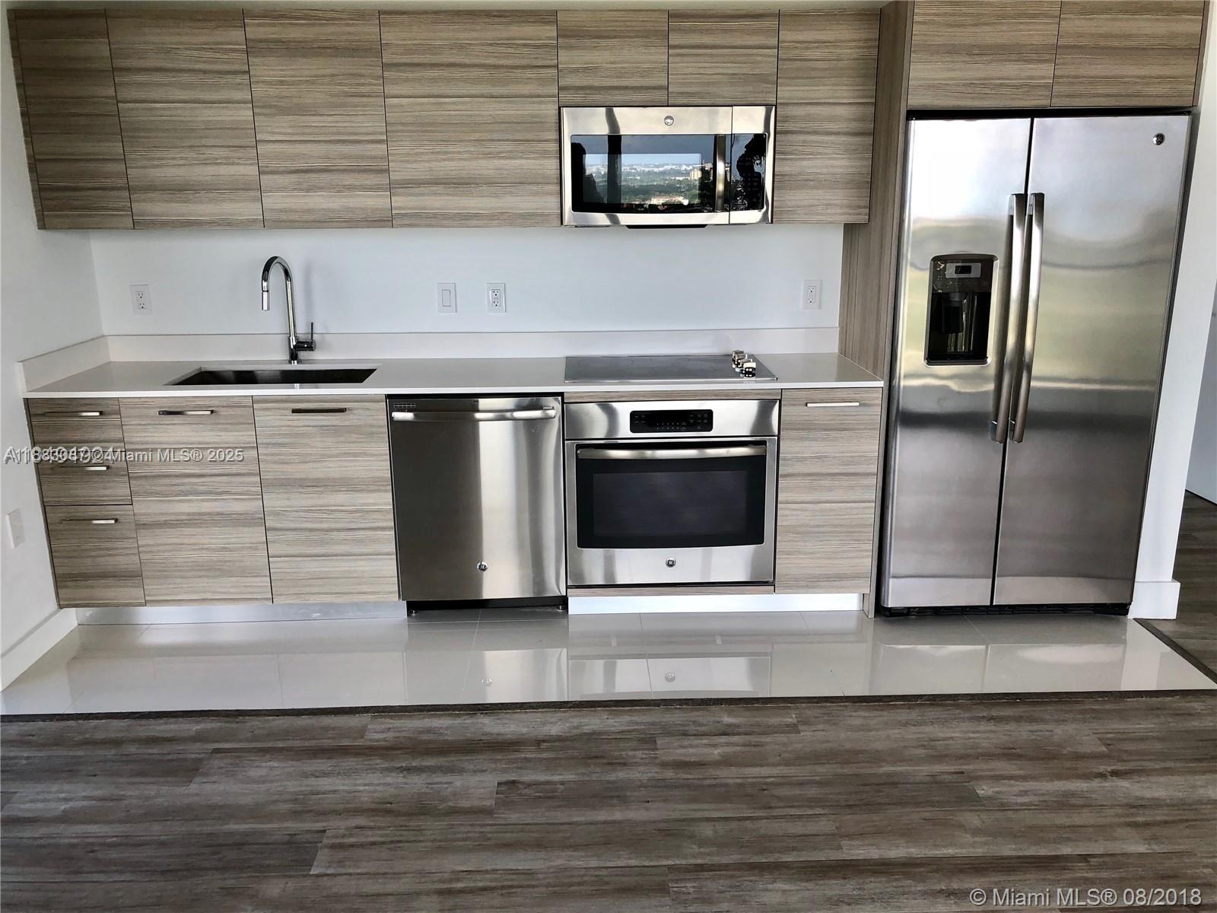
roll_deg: -1.2
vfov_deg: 49.7
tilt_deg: -16.0
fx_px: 984
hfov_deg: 63.4
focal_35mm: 28
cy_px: 456
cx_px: 608
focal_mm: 3.99
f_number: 1.8
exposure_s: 1/120
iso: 32
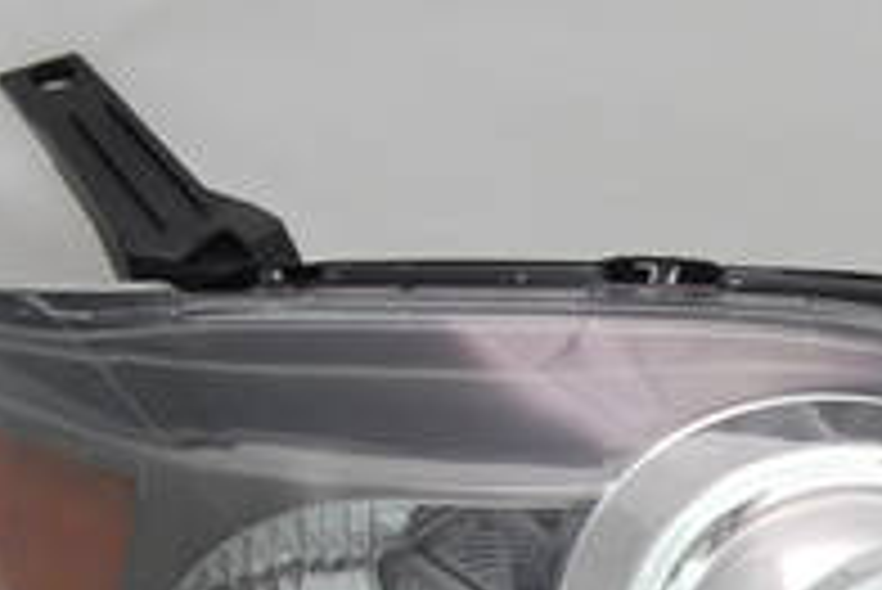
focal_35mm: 147
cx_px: 1107
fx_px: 3604
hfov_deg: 13.5
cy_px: 671
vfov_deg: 9.3
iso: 100
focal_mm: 30
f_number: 11
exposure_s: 1
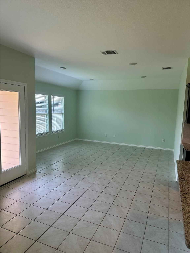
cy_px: 126
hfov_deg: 56.8
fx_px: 176
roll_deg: -2.8
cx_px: 95
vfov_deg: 71.6
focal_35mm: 24
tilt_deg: -5.8
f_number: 1.78
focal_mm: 6.86
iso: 64
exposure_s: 1/130
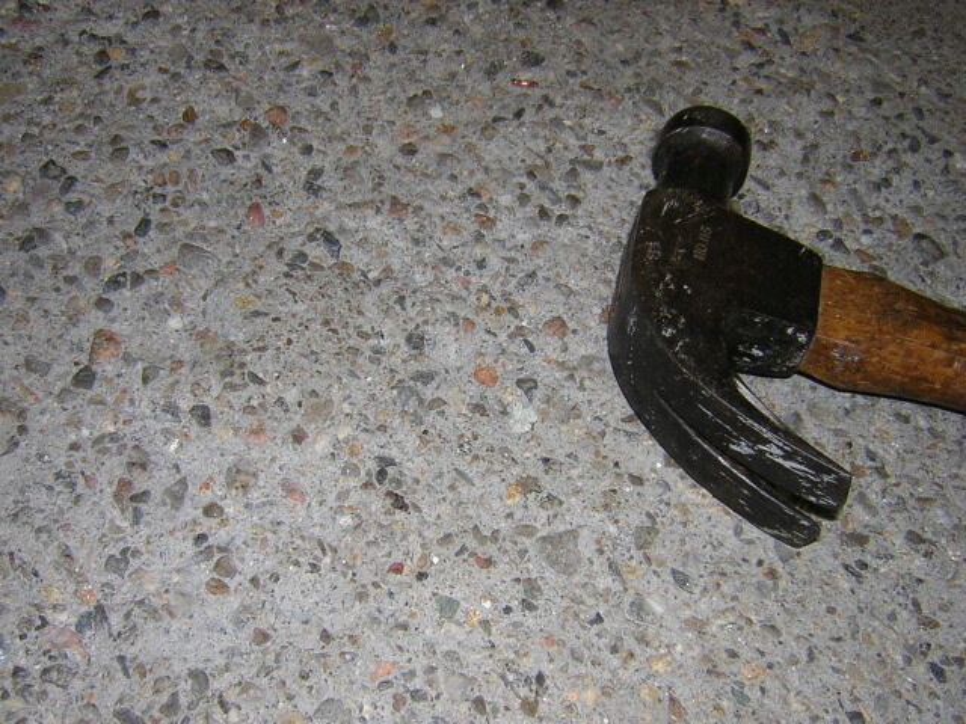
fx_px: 1005
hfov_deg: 51.4
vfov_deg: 39.7
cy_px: 362
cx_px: 483
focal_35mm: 36
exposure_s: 1/60.1
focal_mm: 4.7
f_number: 5.2
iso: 100
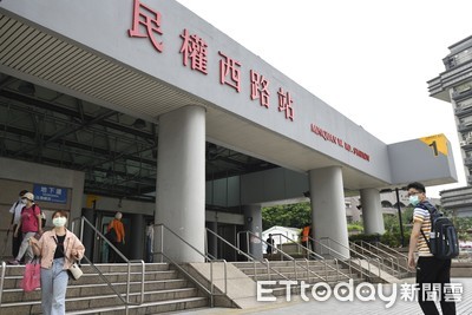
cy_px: 158
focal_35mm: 28
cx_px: 236
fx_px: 367
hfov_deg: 65.5
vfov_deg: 46.4
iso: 200
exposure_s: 1/200
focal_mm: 28
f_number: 6.3
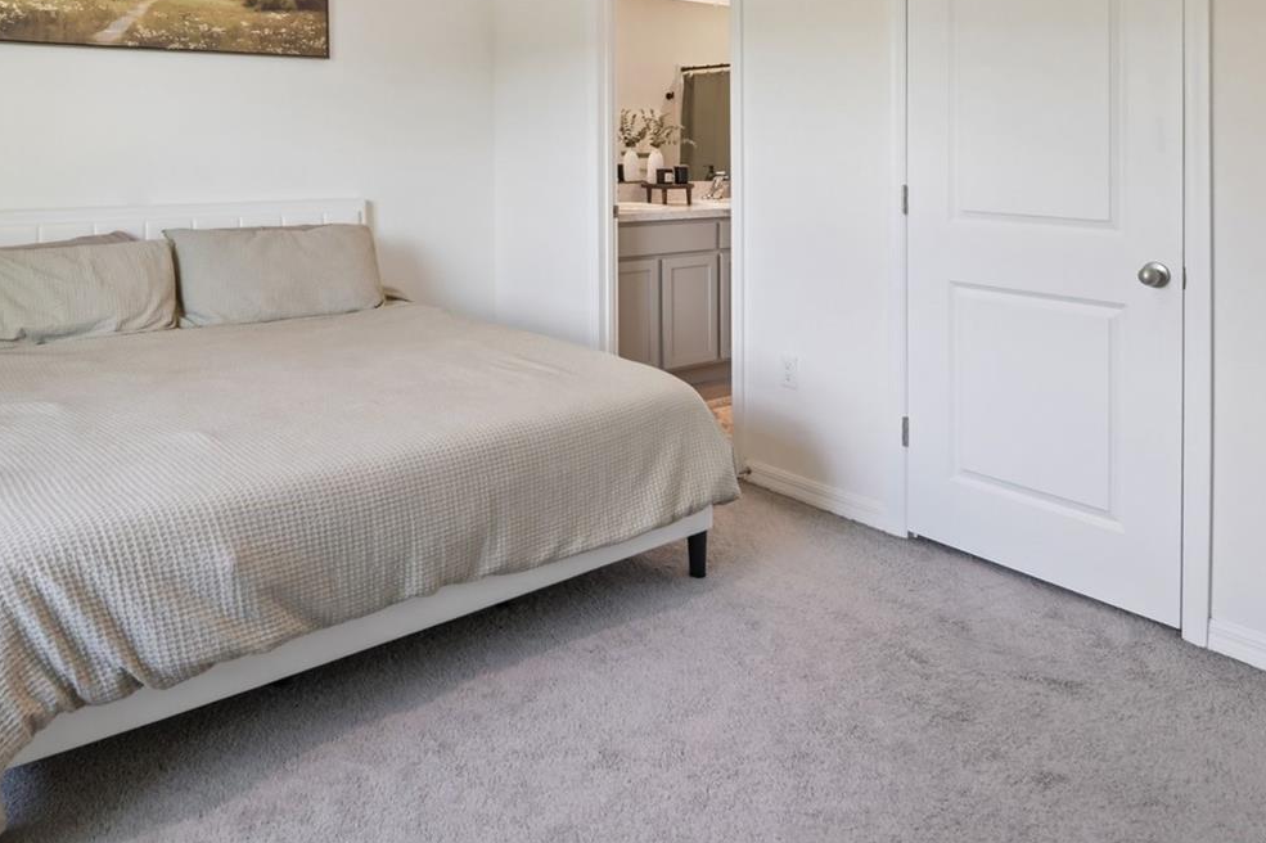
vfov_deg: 47.0
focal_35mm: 26
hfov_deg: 68.7
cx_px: 508
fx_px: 914
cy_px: 172
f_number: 8
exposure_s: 1/30
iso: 400
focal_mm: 16
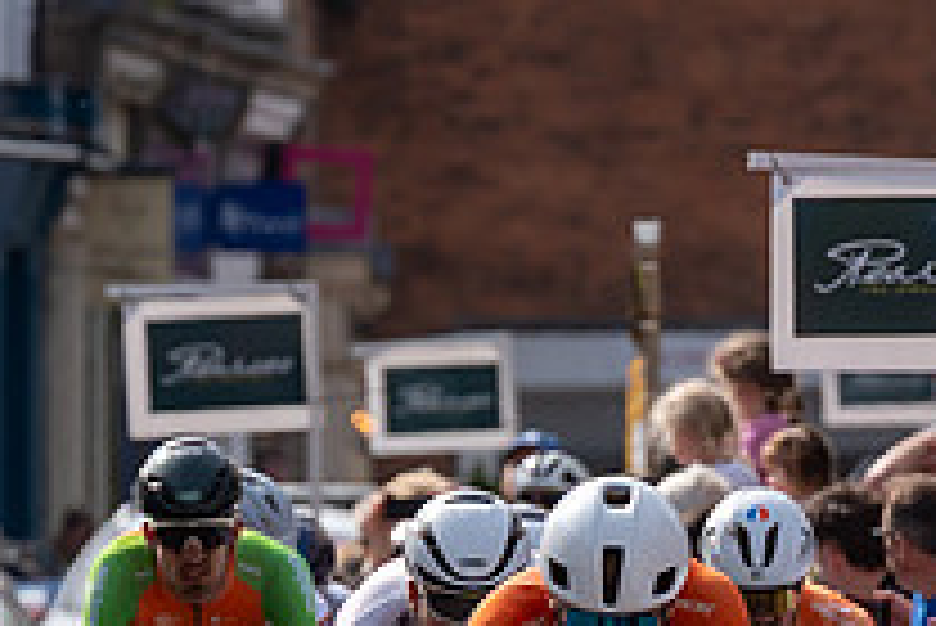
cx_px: 609
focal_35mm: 1050
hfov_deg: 2.0
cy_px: 109
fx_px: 27318
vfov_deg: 1.3
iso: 160
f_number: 4.5
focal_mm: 168
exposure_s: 1/1000
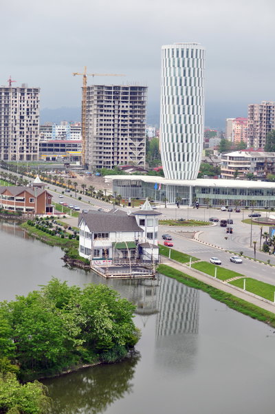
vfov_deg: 27.0
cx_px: 138
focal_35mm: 75
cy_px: 207
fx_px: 861
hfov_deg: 18.1
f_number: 5
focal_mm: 50
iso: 500
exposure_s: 1/100
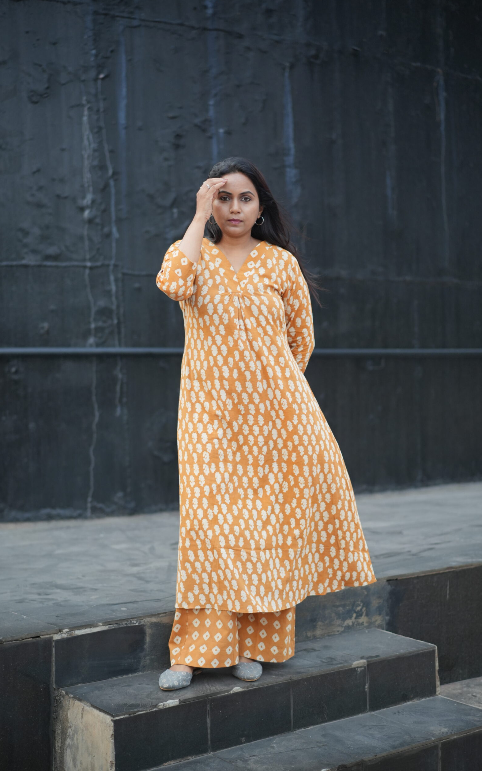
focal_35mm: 57
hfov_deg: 22.8
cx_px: 235
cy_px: 390
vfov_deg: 35.7
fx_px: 1198
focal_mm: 55
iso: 800
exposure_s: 1/250
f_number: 2
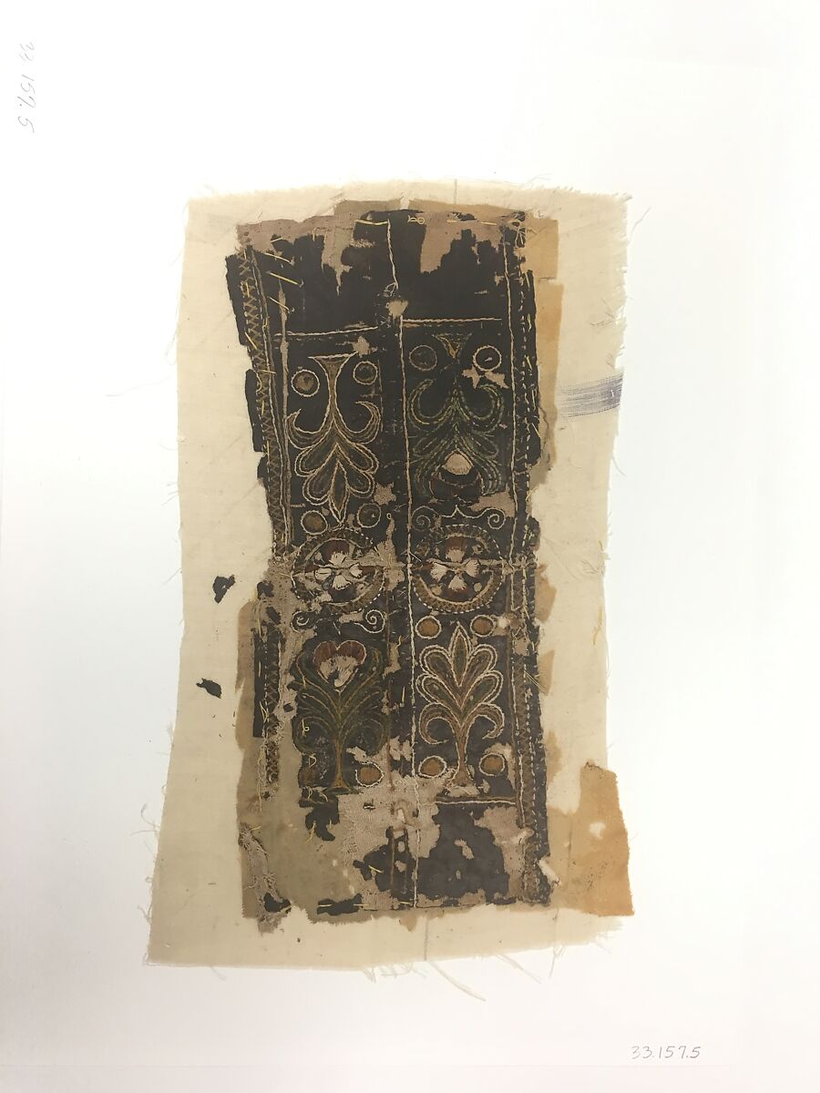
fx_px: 916
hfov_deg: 48.2
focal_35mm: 29
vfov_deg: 61.7
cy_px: 546
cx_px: 410
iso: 64
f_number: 2.2
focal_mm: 4.15
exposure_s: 1/30
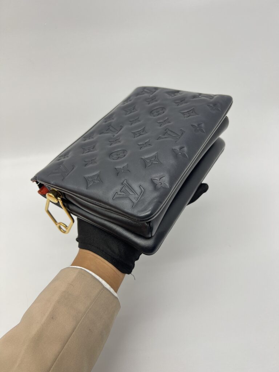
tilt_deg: -45.2
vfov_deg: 67.3
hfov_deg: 53.1
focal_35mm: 26
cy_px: 186
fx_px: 279
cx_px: 140
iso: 40
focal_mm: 5.7
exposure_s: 1/100
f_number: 1.5
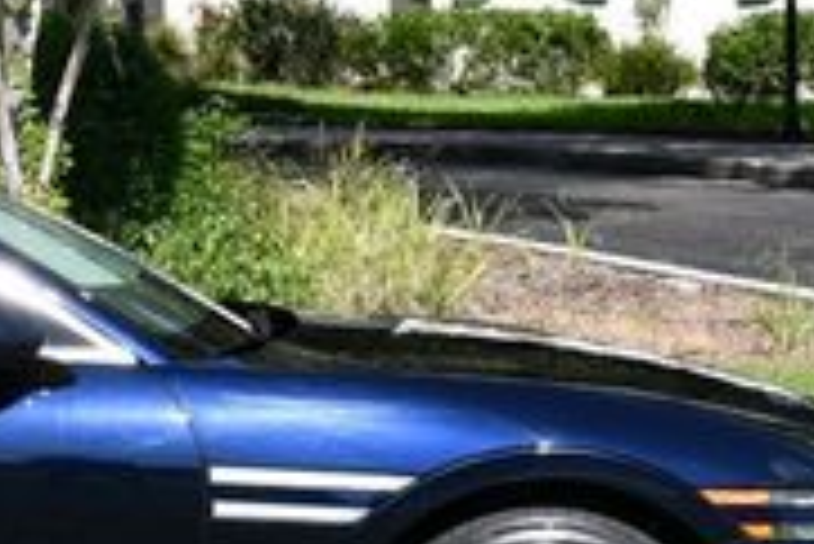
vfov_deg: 8.1
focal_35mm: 170
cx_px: -310
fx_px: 3847
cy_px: 40
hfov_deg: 11.7
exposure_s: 1/250
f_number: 8
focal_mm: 24
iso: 110
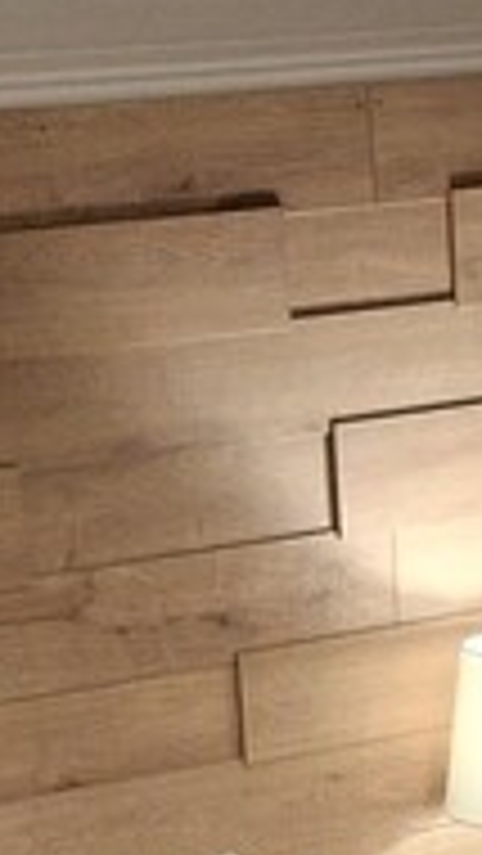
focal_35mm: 147
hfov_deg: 8.3
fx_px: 3337
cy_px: 981
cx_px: 311
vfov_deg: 14.2
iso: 250
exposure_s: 1/50
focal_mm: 4.69
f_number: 1.8
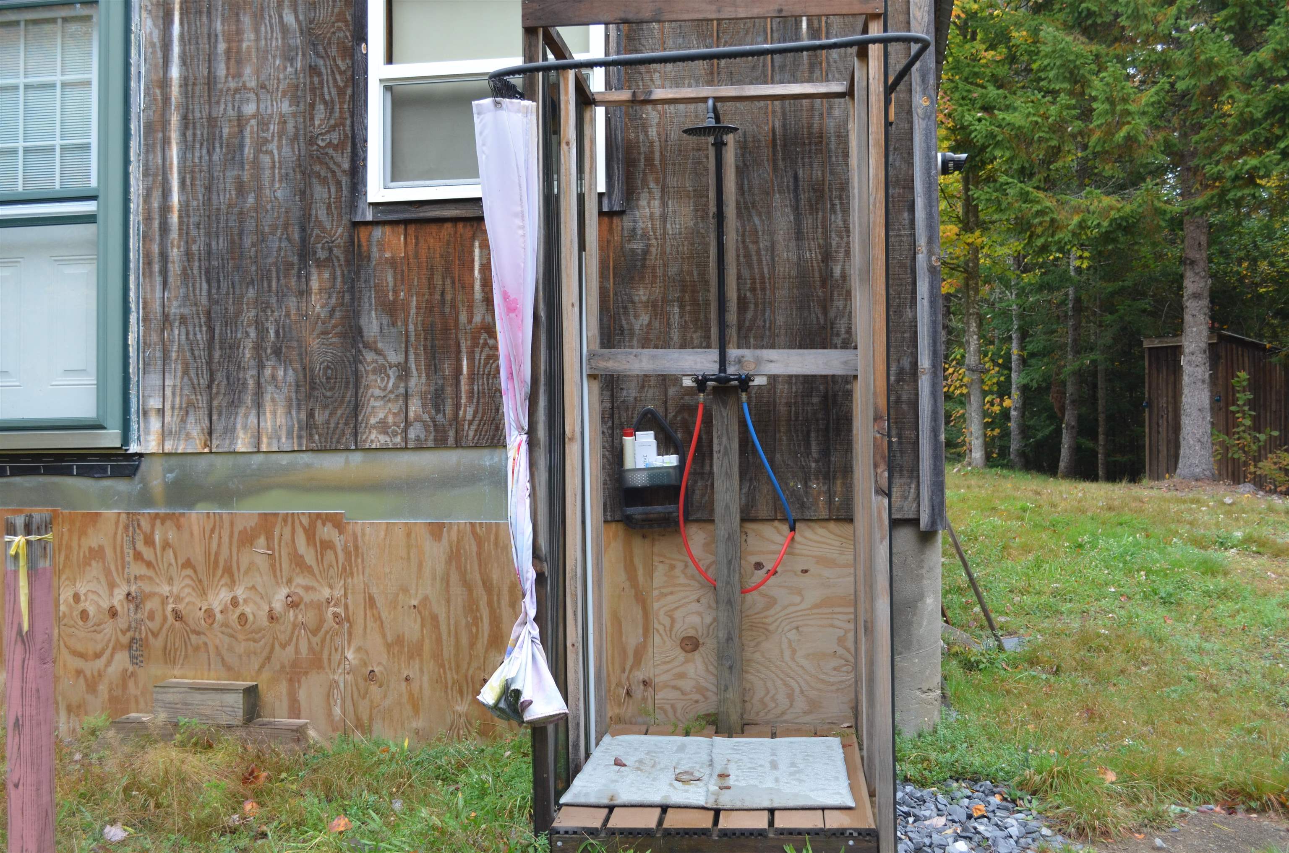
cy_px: 426
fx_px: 1393
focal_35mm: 39
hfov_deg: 49.6
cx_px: 644
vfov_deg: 34.1
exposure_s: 1/125
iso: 400
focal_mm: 26
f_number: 5.6
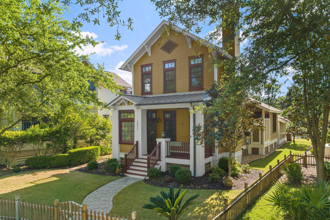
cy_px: 123
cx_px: 165
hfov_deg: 71.5
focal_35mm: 25
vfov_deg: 51.2
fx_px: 229
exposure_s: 1/160
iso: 100
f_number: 3.5
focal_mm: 12.29
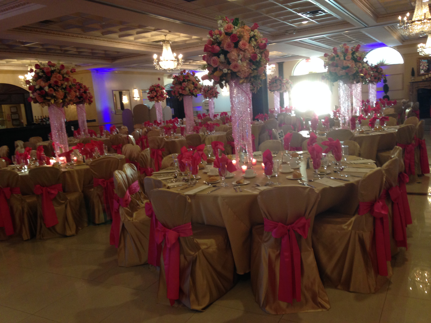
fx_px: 411
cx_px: 216
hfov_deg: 55.4
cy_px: 162
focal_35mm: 33
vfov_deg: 42.9
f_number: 2.4
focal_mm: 4.12
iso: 125
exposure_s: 1/20
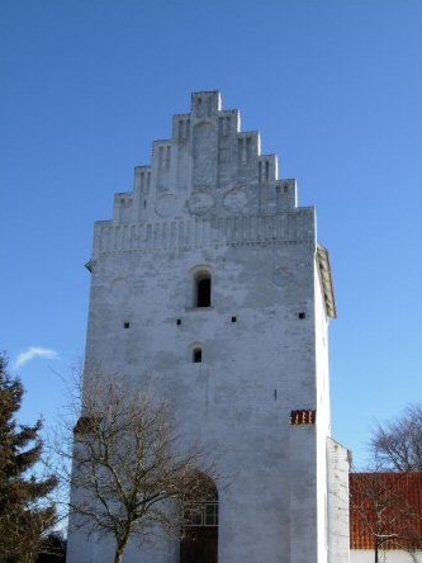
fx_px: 748
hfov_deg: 31.4
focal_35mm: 46
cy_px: 354
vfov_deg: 40.9
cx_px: 262
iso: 50
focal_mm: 7.5
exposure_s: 1/313
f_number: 5.4
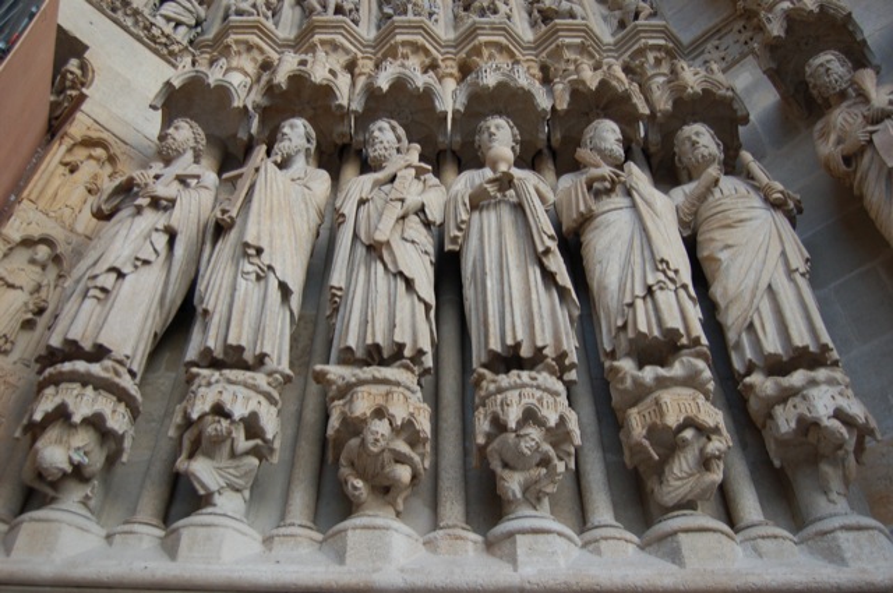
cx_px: 446
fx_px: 818
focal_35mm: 33
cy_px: 296
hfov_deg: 57.3
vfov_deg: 39.9
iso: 400
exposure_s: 1/50
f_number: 3.8
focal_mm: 22
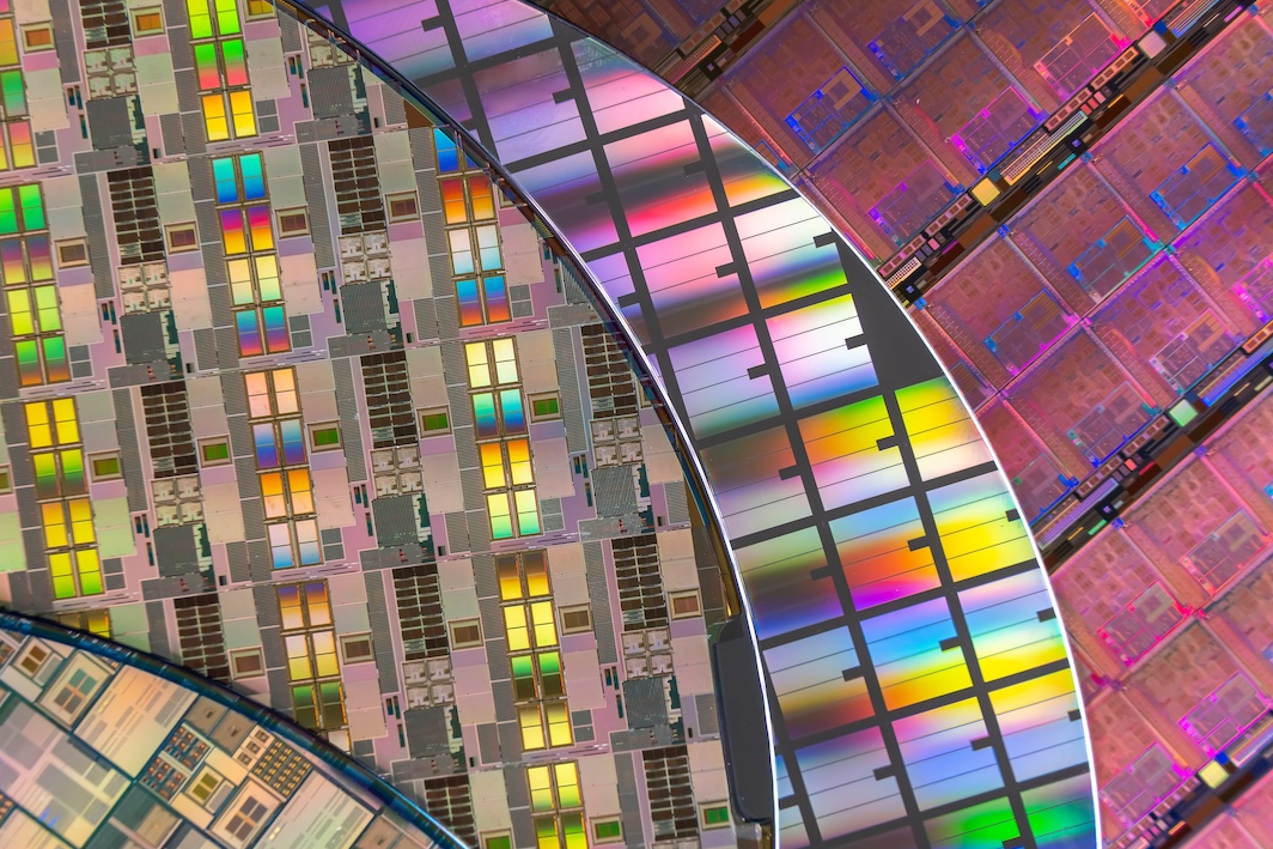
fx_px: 6222
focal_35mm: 176
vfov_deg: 7.8
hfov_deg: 11.7
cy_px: 408
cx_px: 597
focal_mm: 156
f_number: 8
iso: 320
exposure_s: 1/125
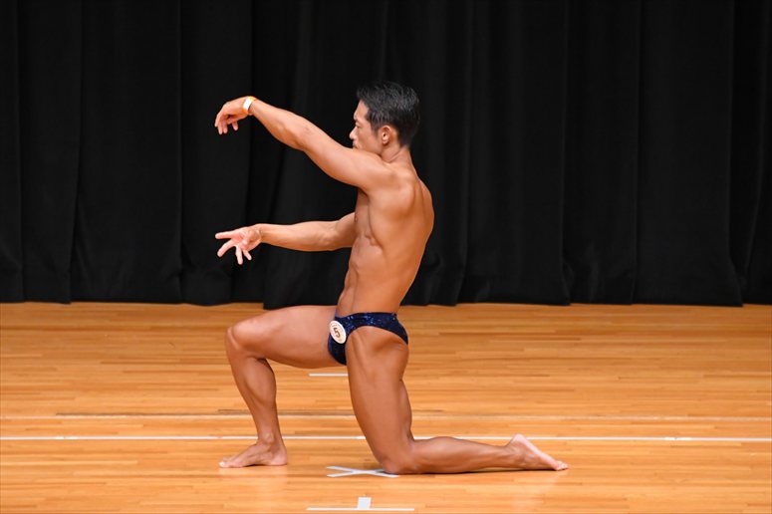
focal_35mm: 345
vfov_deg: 4.0
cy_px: 257
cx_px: 386
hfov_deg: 6.0
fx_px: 7395
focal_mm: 230
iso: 4000
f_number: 5.6
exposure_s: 1/400
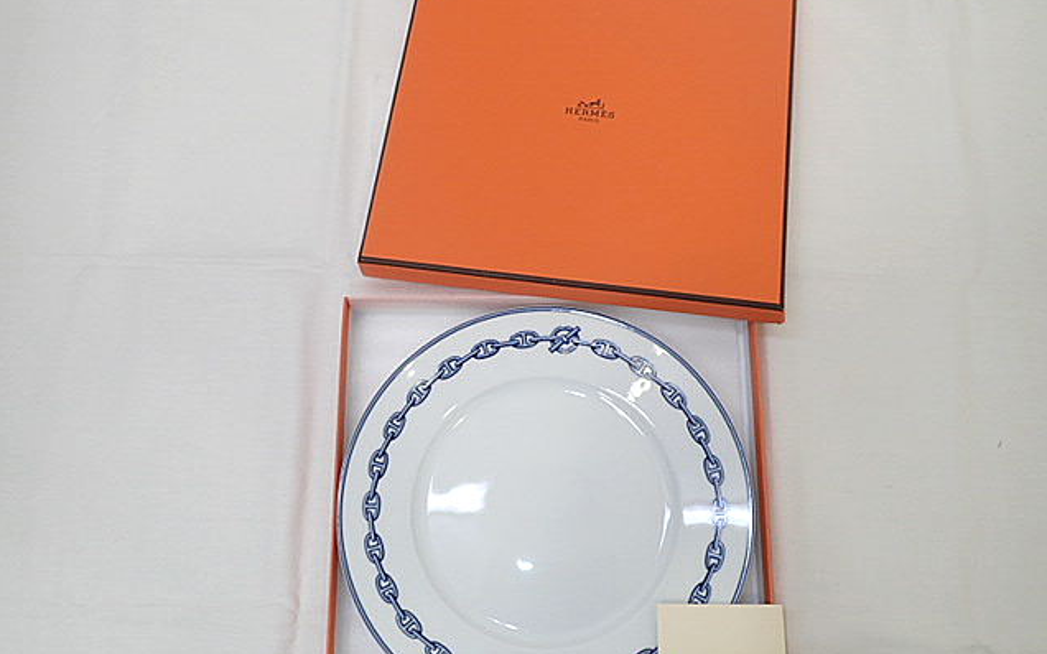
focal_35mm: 32
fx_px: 913
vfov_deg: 39.4
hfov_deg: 59.7
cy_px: 357
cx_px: 524
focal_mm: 5.5
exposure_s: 1/60
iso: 100
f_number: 2.3
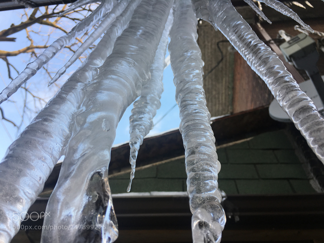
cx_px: 162
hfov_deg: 61.7
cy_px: 122
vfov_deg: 48.2
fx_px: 271
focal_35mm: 29
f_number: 2.2
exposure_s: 1/214
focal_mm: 4.15
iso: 25
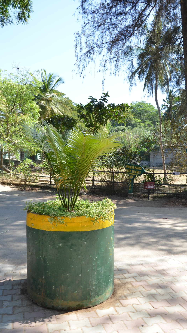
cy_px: 165
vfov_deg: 58.7
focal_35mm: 34
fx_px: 296
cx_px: 111
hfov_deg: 35.0
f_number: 7.1
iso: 200
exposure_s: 1/200
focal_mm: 21
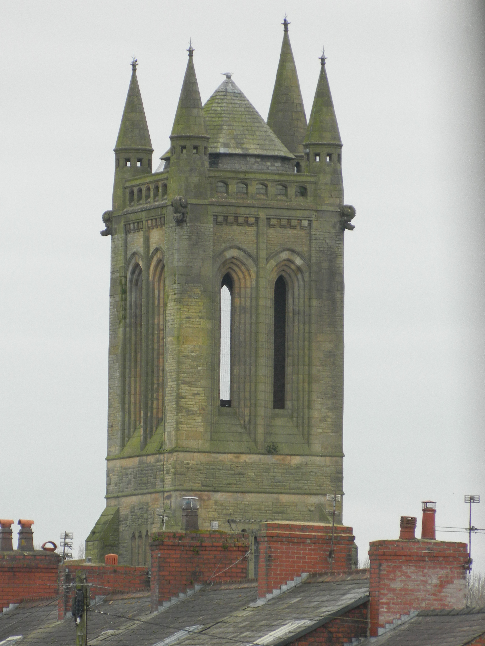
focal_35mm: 395
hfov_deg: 3.8
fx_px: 7379
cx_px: 242
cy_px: 323
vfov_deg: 5.0
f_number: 5.7
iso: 140
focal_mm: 71.2
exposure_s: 1/100
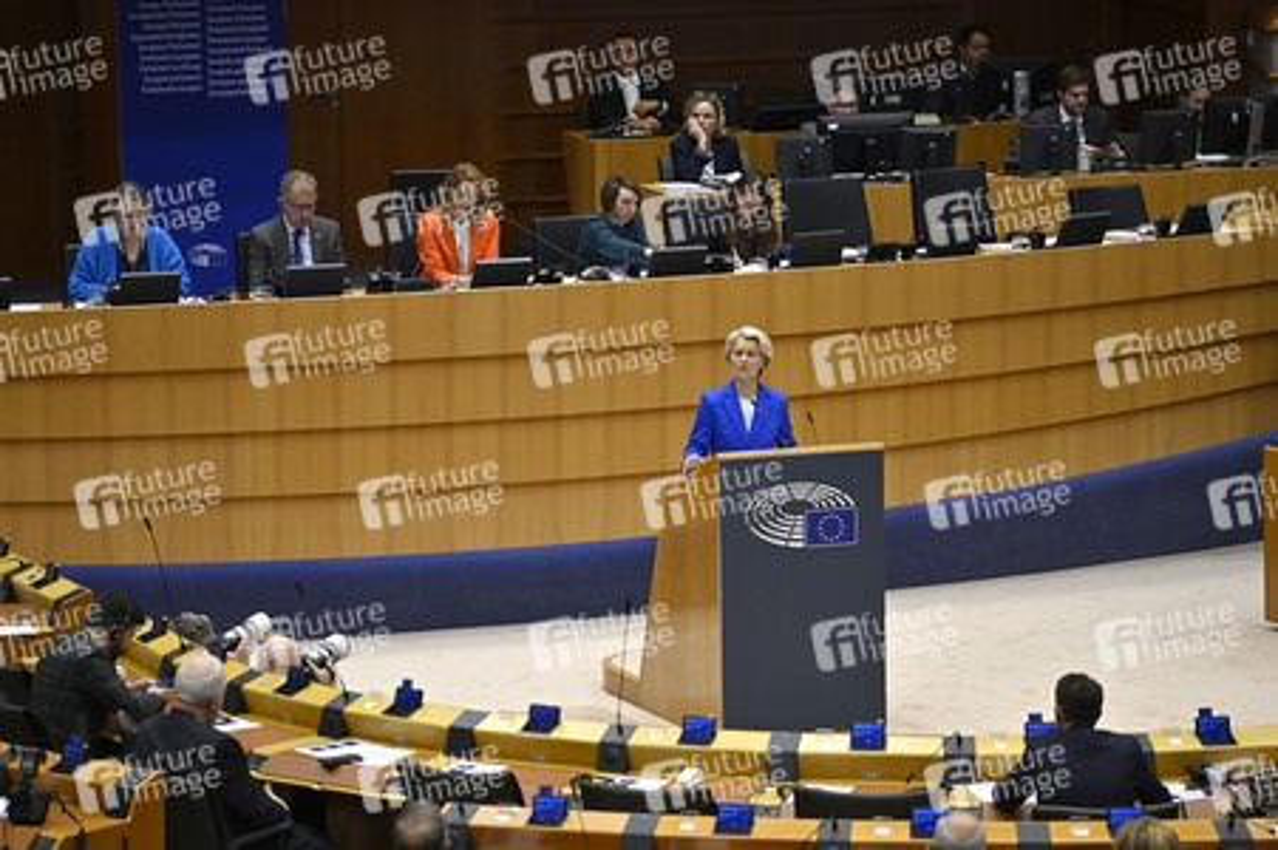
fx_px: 6208
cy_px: 425
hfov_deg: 11.8
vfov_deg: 7.8
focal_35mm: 175
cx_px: 639
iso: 1000
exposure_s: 1/640
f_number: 2.8
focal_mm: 175
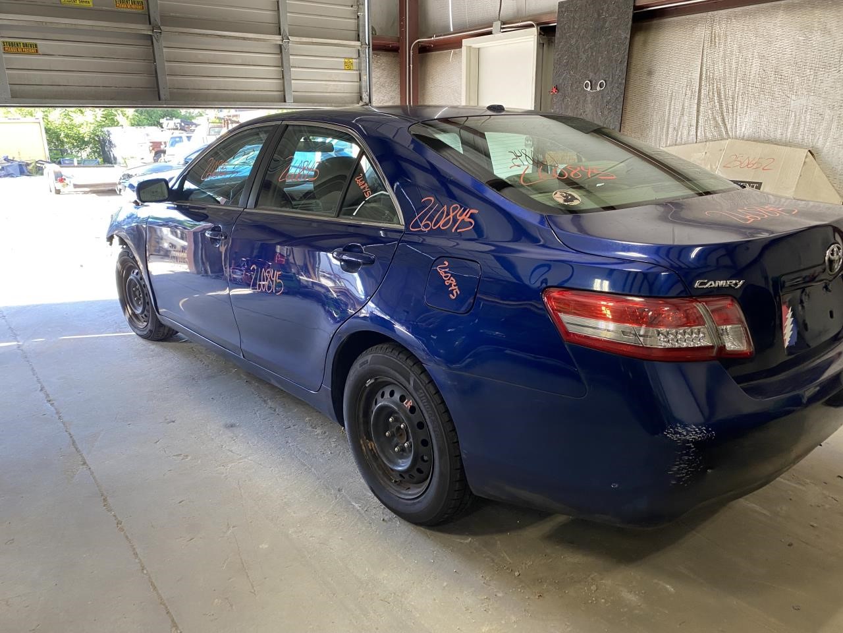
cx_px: 422
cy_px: 316
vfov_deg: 53.1
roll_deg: -2.6
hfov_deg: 67.3
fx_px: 633
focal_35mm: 26
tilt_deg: -10.4
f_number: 1.8
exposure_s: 1/60
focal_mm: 4.25
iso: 80
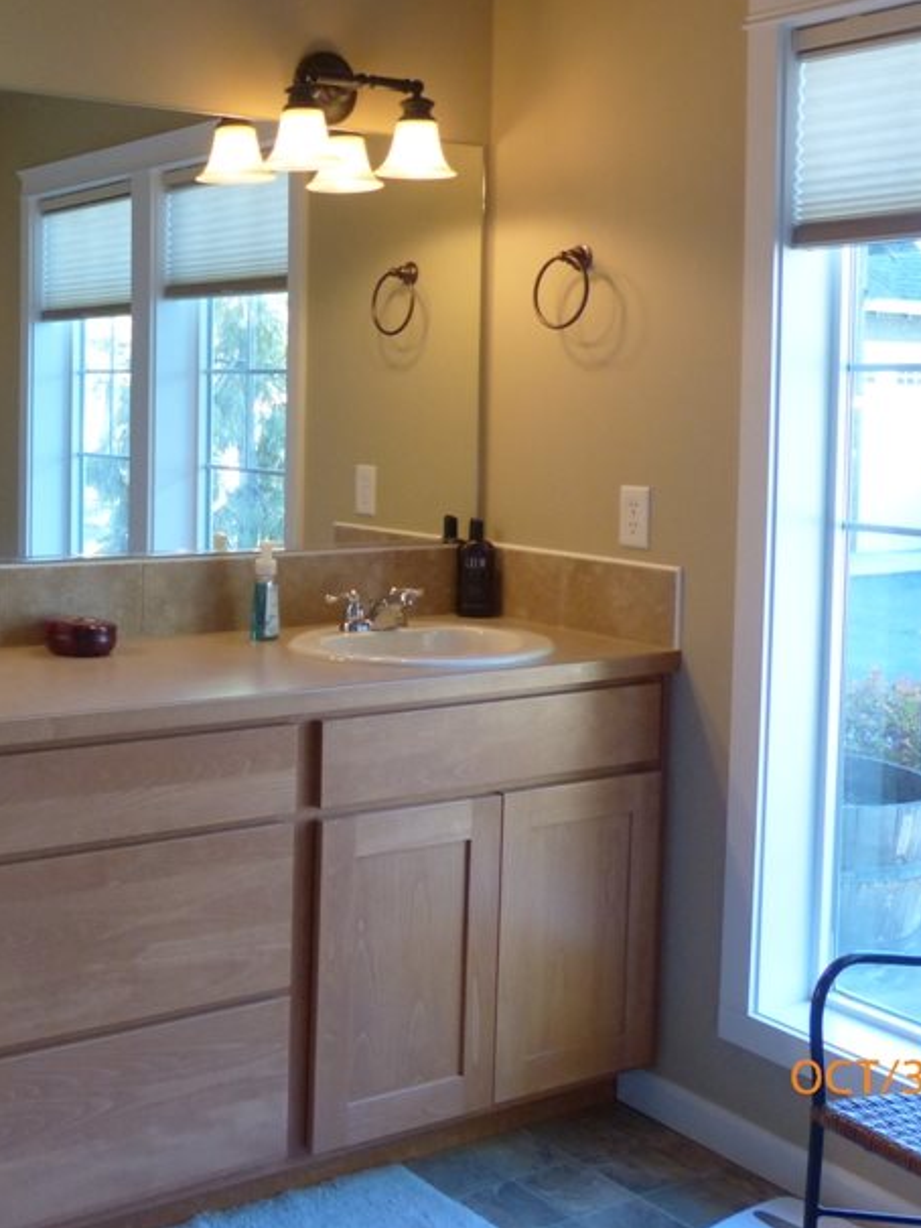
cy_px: 453
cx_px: 174
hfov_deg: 31.9
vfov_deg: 42.6
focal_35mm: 44
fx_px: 1560
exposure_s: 1/60
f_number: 2.8
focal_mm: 4.5
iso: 250
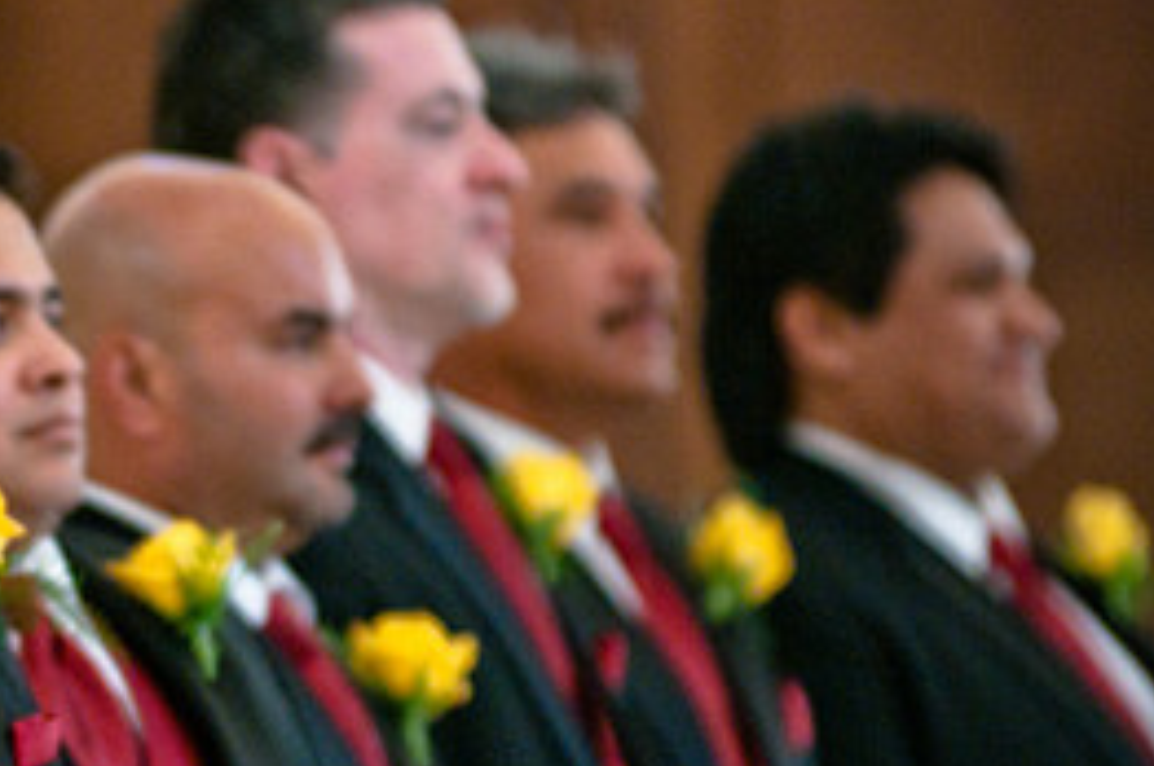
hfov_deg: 3.4
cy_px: 407
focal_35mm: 614
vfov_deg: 2.2
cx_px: 9
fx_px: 19661
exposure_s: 1/80
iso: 400
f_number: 2.8
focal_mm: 185
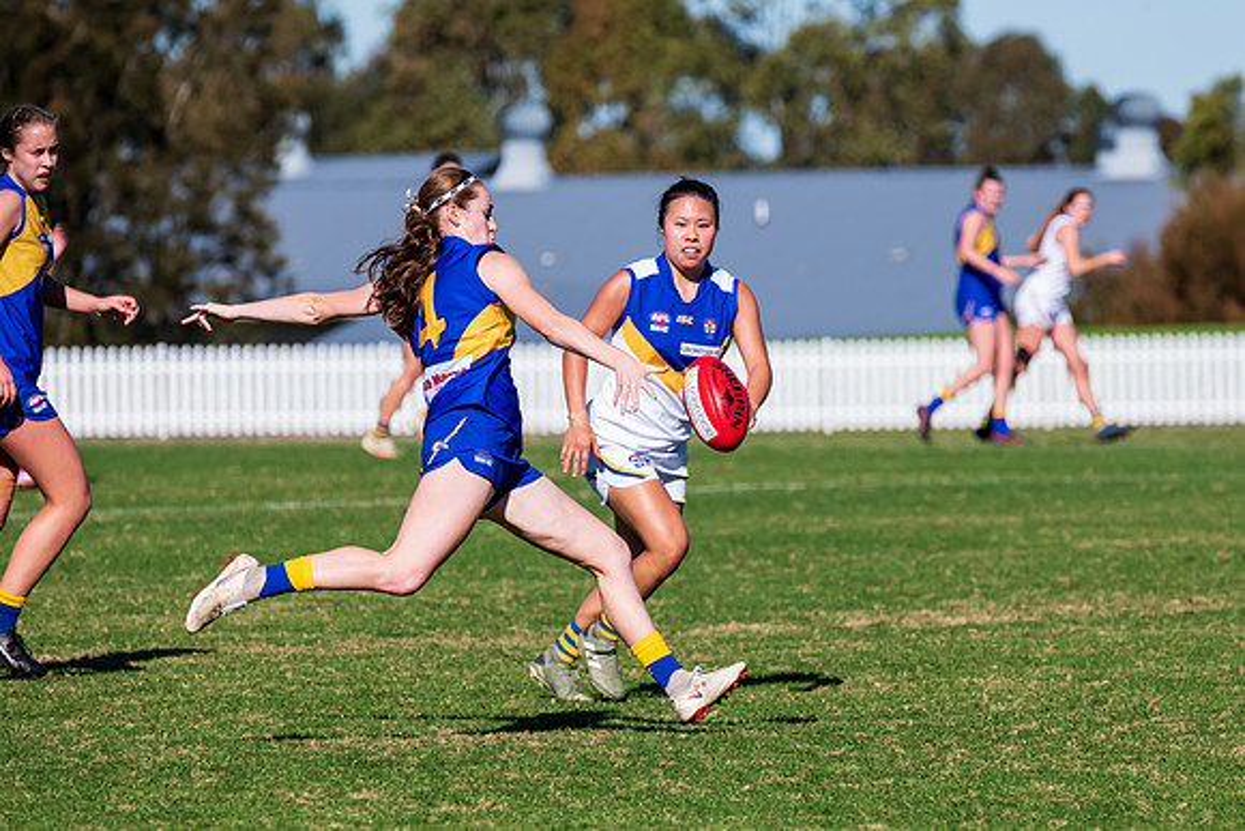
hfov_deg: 5.3
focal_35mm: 386
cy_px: 445
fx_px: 13348
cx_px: 667
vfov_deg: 3.6
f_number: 10
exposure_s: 1/2000
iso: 800
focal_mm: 360
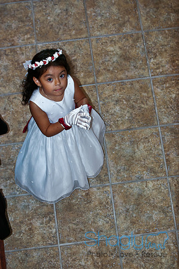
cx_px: 90
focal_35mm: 120
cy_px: 134
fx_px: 897
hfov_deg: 11.4
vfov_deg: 17.1
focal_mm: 80
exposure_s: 1/60
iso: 400
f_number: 4
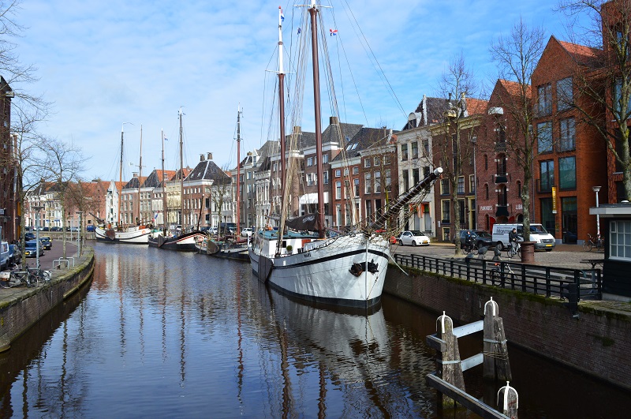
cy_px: 210
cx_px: 316
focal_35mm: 30
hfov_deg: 62.0
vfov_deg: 43.5
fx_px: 525
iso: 400
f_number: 11
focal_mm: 20
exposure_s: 1/400
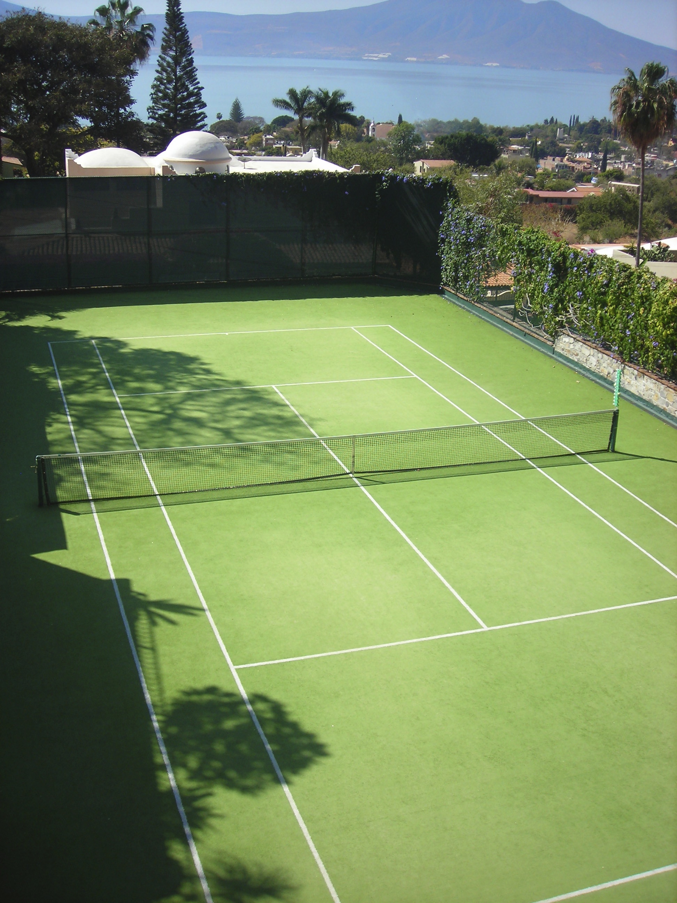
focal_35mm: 38
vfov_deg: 49.0
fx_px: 991
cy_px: 452
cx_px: 338
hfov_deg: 37.7
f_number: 6.4
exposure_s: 1/157
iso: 50
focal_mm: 6.3
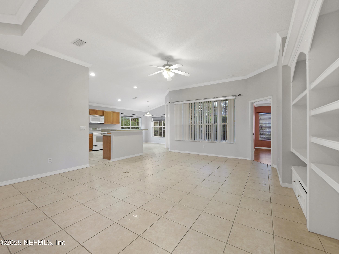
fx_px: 137
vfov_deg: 85.7
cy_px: 127
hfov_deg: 102.1
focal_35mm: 14
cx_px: 170
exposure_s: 1/40
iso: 400
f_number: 4
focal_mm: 7
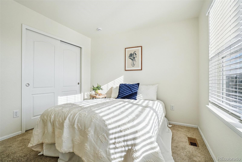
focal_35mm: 15
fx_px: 101
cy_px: 81
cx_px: 121
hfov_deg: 100.4
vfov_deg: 77.3
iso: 400
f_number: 8
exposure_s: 1/320
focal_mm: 10
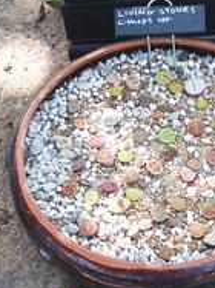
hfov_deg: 16.2
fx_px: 746
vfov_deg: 21.5
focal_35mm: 90
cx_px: 184
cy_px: 51
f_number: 2.8
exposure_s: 1/80
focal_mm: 9
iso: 200
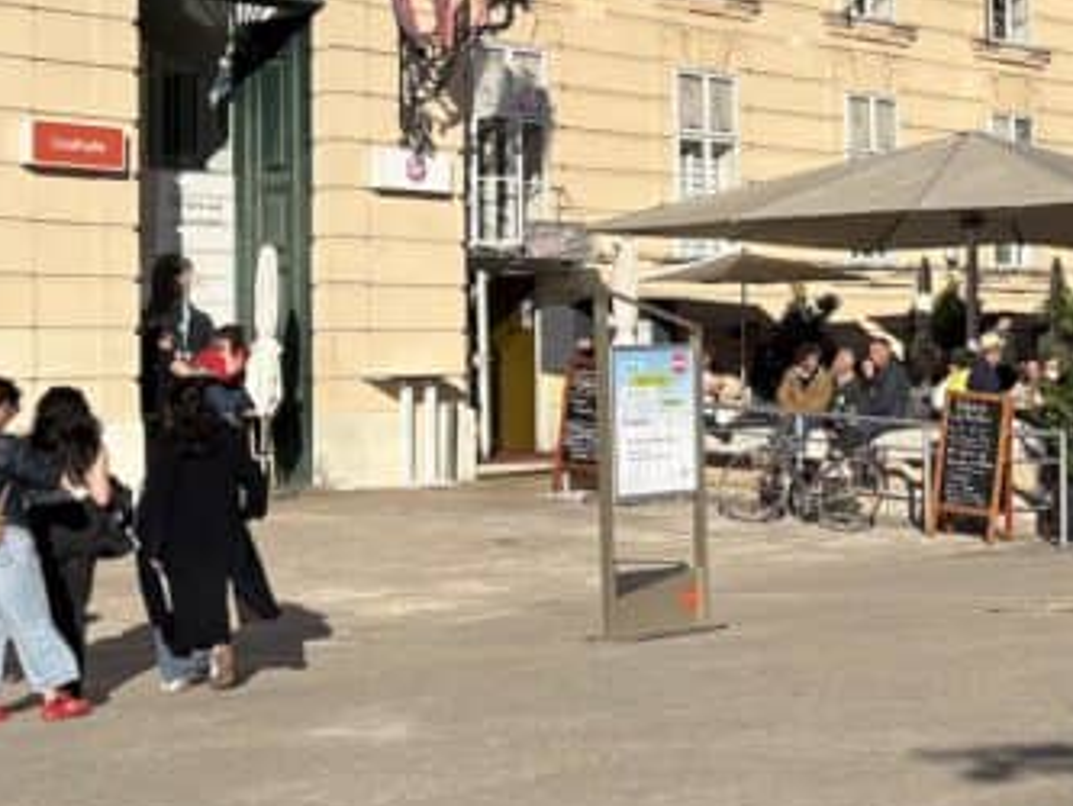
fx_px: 2481
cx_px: 1257
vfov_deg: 18.4
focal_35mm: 80
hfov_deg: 22.6
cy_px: 232
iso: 50
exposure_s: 1/5348
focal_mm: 5.96
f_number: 1.6
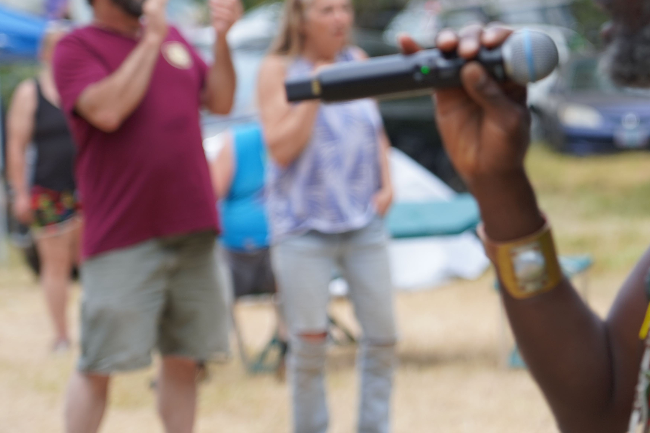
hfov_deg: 11.4
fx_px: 3250
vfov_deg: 7.6
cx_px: 450
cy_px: 157
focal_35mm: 180
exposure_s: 1/160
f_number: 4
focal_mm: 105
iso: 200
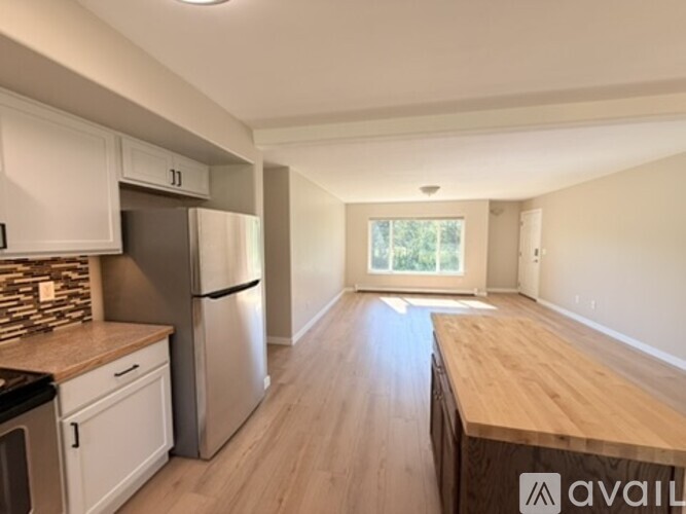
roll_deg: -0.4
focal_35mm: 14
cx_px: 343
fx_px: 277
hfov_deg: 102.1
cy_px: 257
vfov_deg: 85.7
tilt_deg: -4.1
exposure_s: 1/185
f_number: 2.2
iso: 64
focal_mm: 2.22
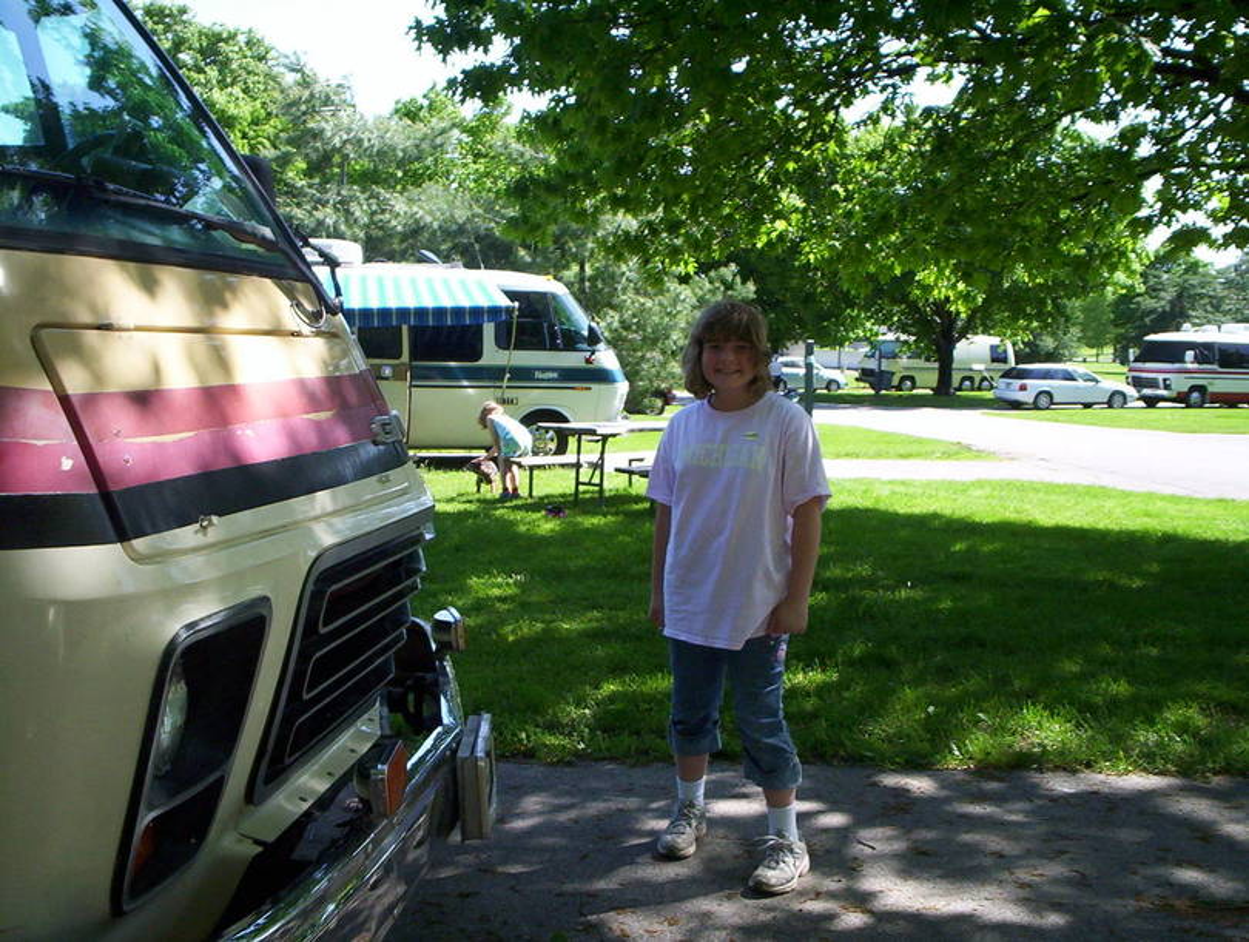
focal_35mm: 38
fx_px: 1374
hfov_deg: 48.9
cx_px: 624
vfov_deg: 37.8
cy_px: 471
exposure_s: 1/196
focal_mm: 4.99
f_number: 4.5
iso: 100
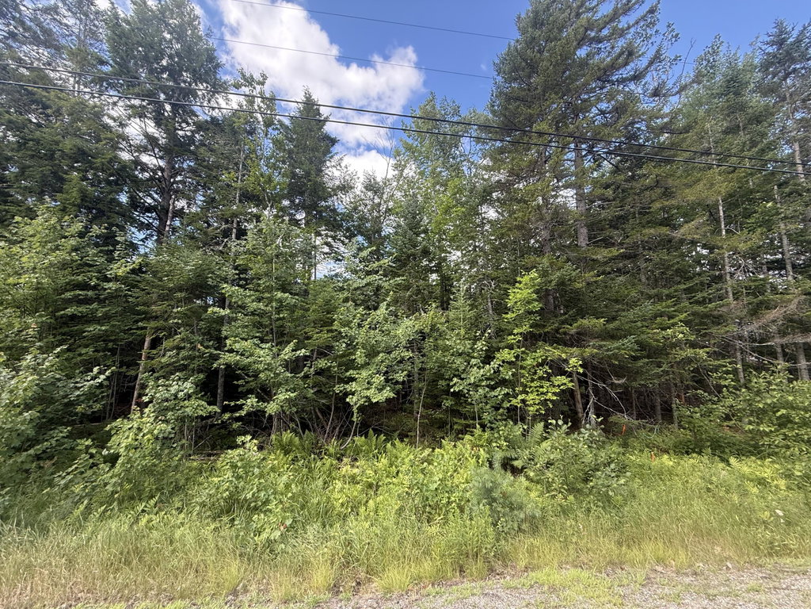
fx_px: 328
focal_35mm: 14
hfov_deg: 102.1
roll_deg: -0.5
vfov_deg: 85.7
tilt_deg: +8.4
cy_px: 304
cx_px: 406
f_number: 2.2
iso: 64
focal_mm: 2.22
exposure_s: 1/259
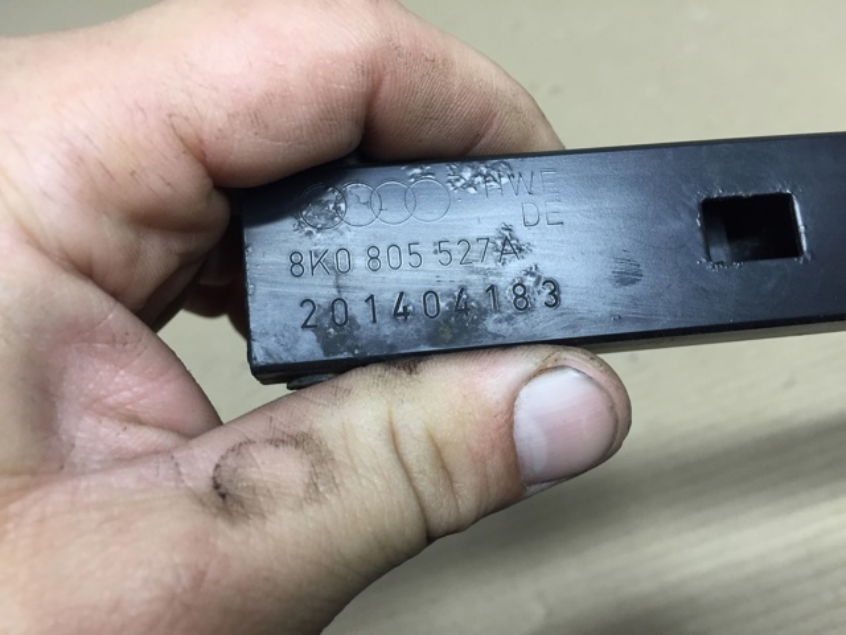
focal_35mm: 29
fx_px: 709
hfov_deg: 61.7
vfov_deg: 48.2
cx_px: 423
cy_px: 318
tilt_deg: -51.5
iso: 64
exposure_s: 1/33
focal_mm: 4.15
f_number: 2.2
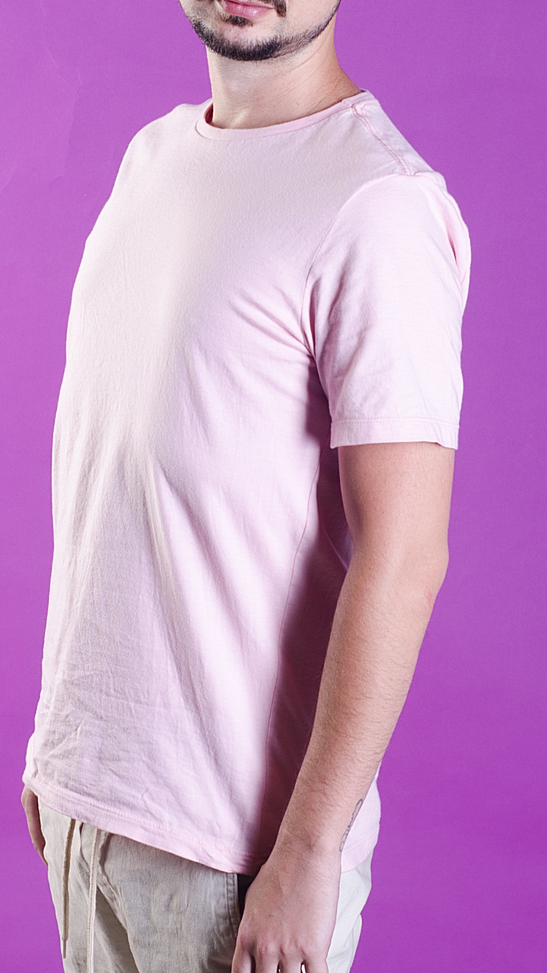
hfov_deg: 10.4
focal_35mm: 116
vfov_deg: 18.5
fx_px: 2993
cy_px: 396
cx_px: 231
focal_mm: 50
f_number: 5.6
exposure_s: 1/125
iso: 100
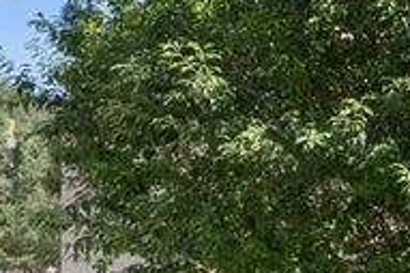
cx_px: 970
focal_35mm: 134
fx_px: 1525
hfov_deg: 12.3
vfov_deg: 10.2
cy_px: 226
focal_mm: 25
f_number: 11
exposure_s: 1/15
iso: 100
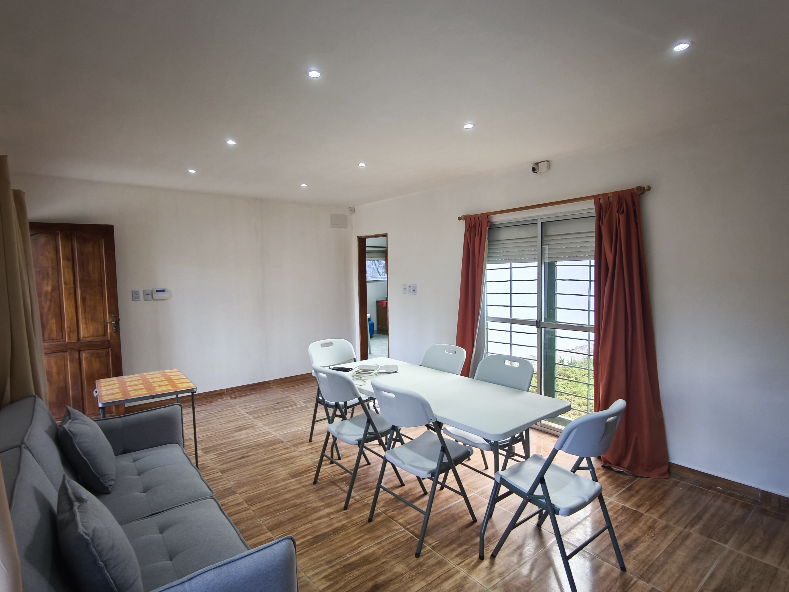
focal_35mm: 19
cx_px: 394
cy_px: 296
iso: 200
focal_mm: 1.91
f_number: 2.2
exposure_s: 1/50
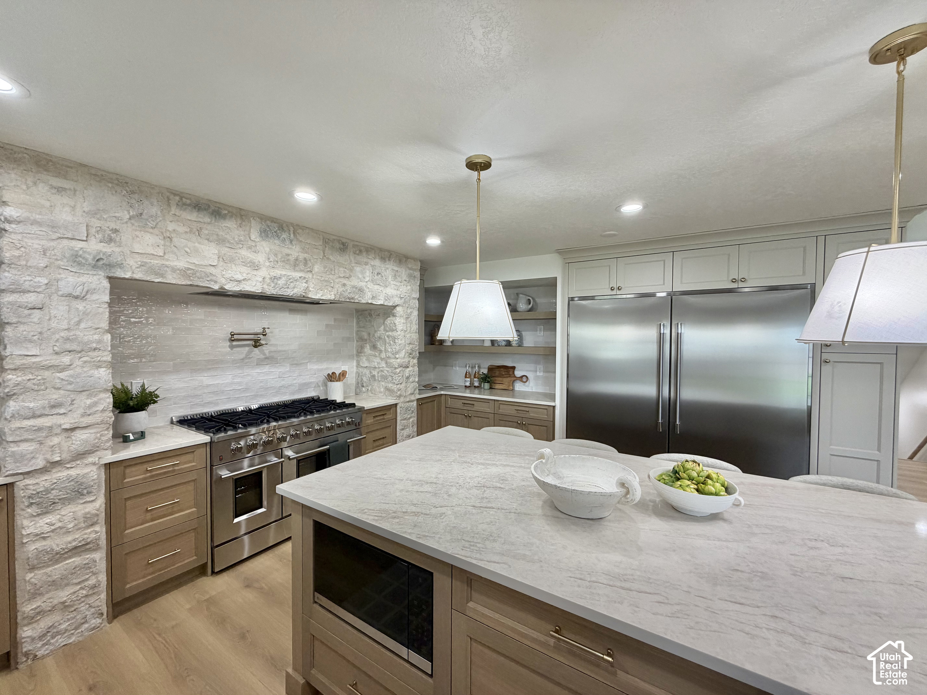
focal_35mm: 14
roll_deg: -0.2
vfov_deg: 85.7
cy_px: 348
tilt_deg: -2.2
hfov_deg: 102.1
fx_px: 375
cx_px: 464
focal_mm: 2.22
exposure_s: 1/120
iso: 125
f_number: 2.2
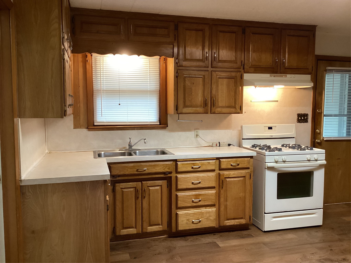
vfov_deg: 45.4
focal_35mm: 31
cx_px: 176
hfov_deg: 58.4
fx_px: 314
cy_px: 132
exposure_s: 1/40
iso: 250
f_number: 2.4
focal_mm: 3.3
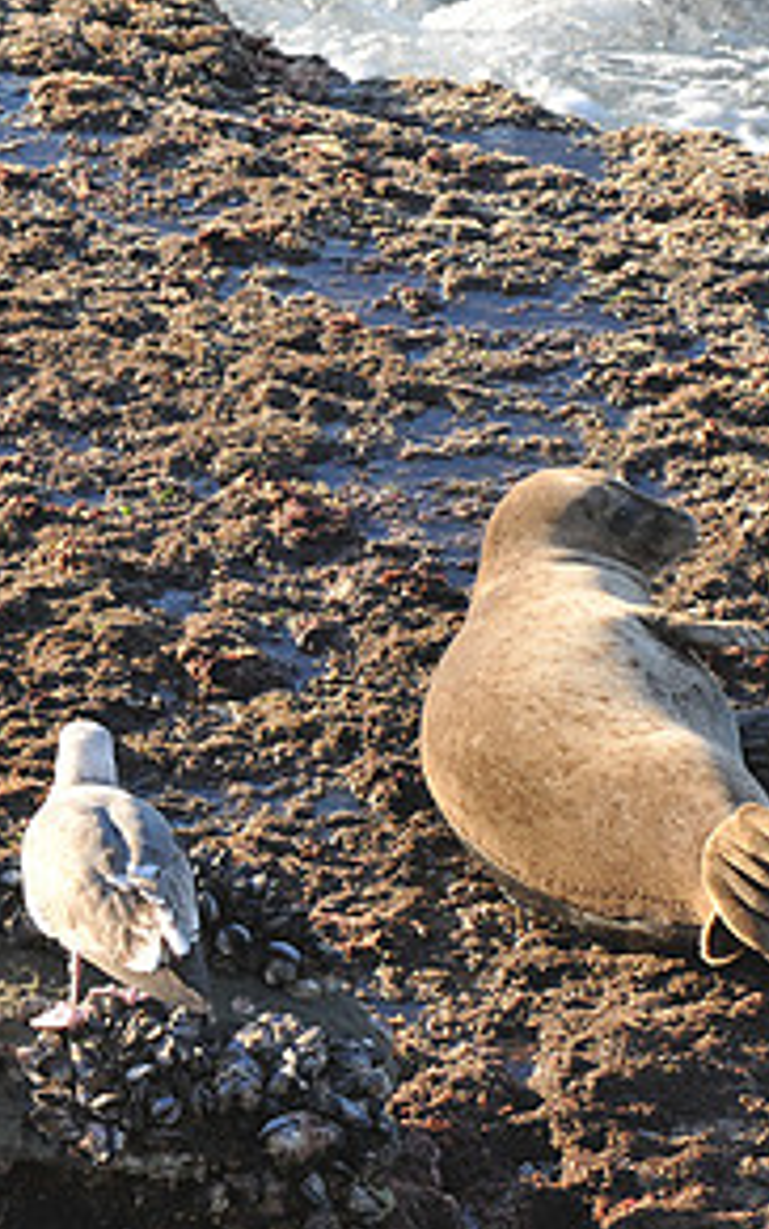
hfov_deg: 4.3
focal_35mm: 304
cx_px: 575
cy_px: 661
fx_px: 10189
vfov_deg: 6.9
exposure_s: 1/160
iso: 200
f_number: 6.3
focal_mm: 100
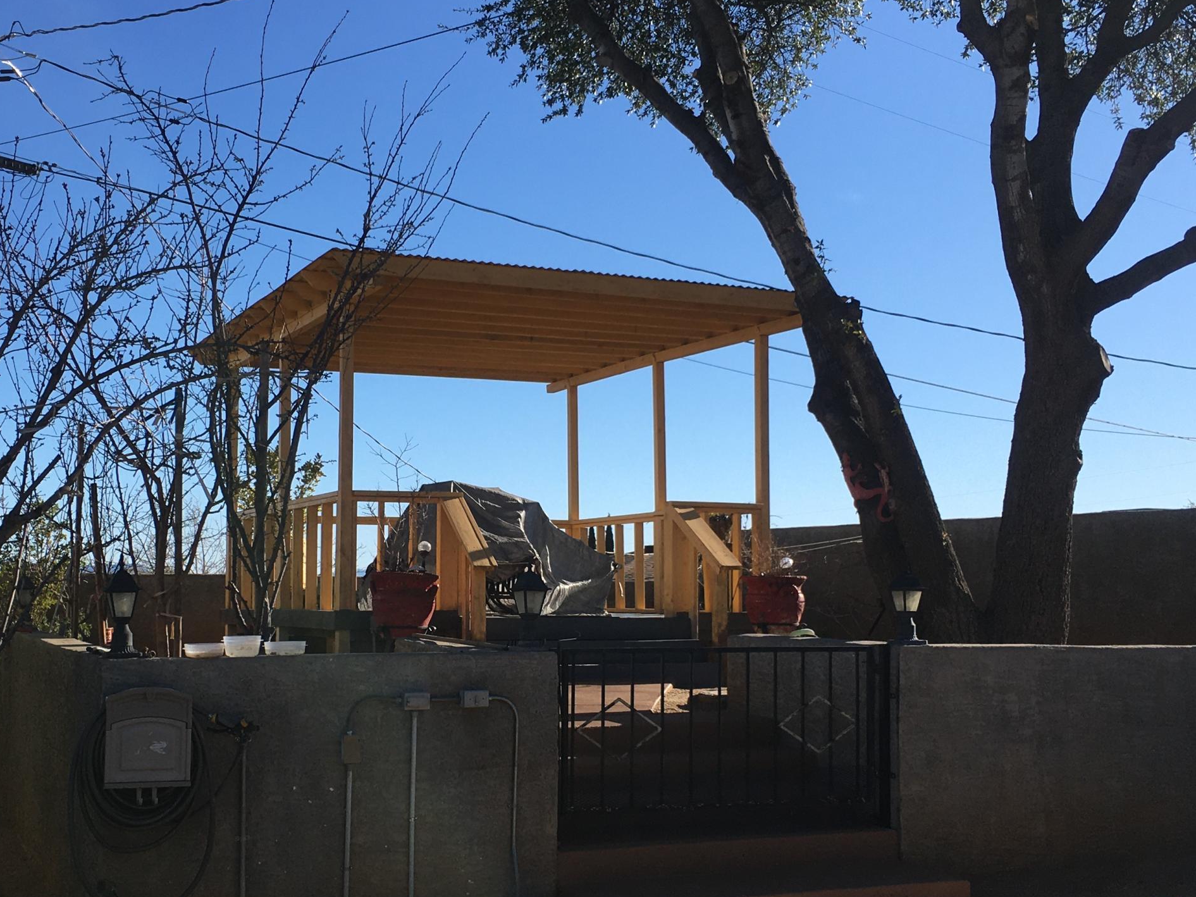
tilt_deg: +3.4
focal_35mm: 46
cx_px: 465
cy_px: 514
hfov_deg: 41.0
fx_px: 1589
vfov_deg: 31.5
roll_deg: -1.2
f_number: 2.2
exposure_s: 1/1479
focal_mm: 4.15
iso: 25
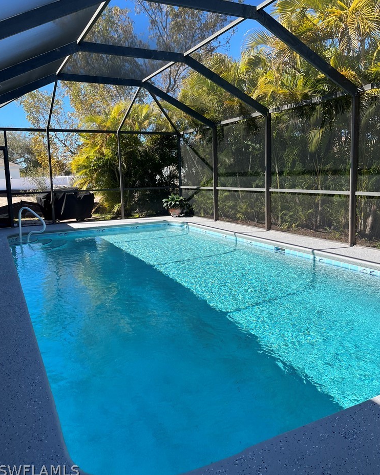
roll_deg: +3.6
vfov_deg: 62.2
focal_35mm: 28
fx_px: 394
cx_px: 191
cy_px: 221
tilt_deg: -7.2
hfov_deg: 51.5
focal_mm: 5.1
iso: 50
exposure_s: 1/1175
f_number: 1.6
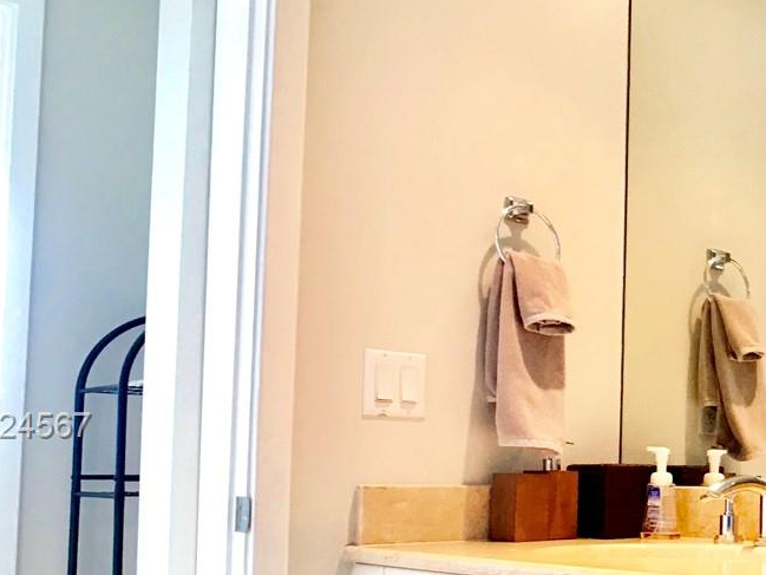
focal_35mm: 69
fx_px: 1527
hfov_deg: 25.9
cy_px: 427
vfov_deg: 21.1
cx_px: 856
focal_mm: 3.99
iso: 40
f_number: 1.8
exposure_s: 1/20
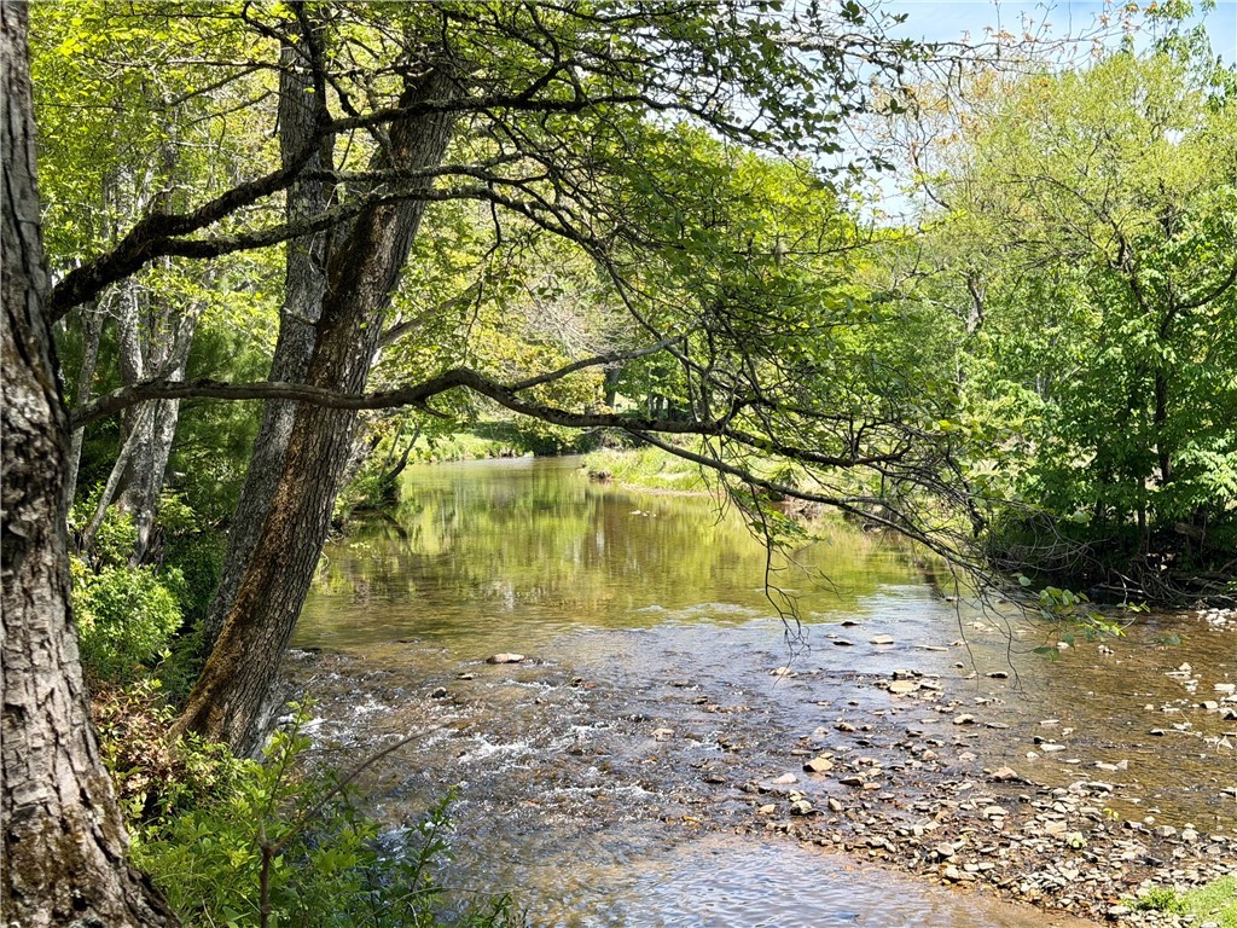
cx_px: 618
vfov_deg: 30.3
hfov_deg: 39.7
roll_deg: +0.1
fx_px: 1715
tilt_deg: -2.3
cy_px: 464
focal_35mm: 48
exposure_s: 1/1608
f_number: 1.78
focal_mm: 6.76
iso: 80
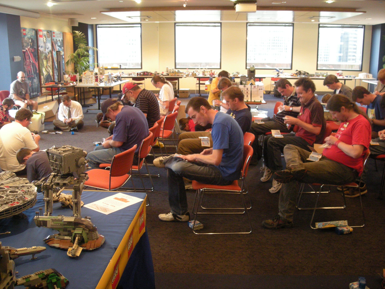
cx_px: 192
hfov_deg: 52.6
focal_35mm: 35
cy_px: 144
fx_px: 389
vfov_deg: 40.7
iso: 263
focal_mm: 5.7
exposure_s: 1/8
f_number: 2.8
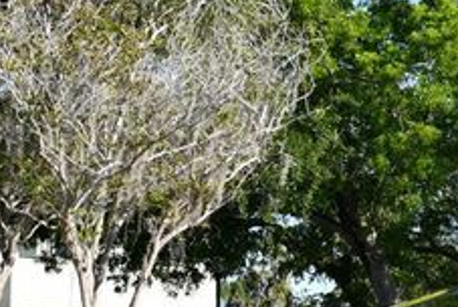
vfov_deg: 10.9
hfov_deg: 16.1
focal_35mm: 124
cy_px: 355
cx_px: 466
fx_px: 1580
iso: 160
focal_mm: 22
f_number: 8
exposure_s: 1/250
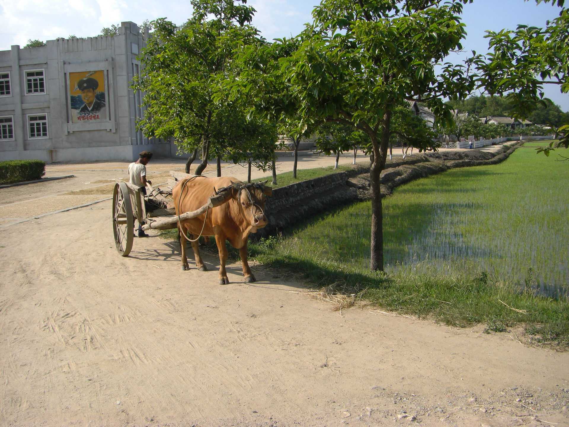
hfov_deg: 49.0
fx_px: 625
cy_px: 214
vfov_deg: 37.7
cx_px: 284
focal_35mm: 38
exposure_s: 1/320
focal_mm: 6.3
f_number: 4.6
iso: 50
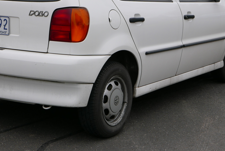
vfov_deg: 12.6
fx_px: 682
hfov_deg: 18.7
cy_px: 42
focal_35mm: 109
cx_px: 88
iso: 200
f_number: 5.6
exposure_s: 1/200
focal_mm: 29.3
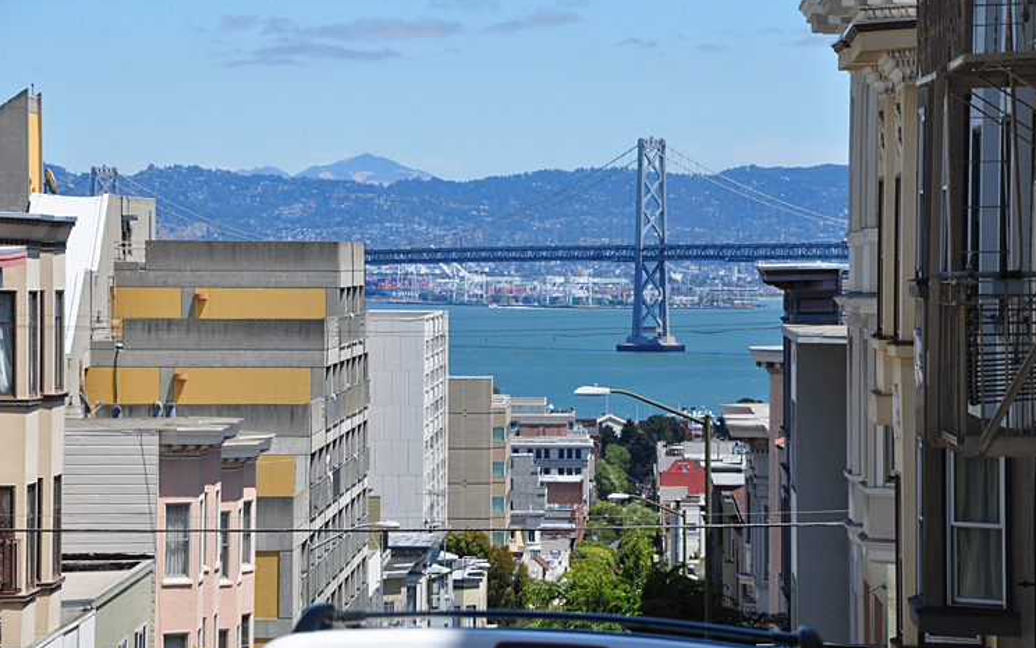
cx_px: 521
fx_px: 4560
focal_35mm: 162
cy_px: 318
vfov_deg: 8.1
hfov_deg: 13.0
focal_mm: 105
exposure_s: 1/320
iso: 200
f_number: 11
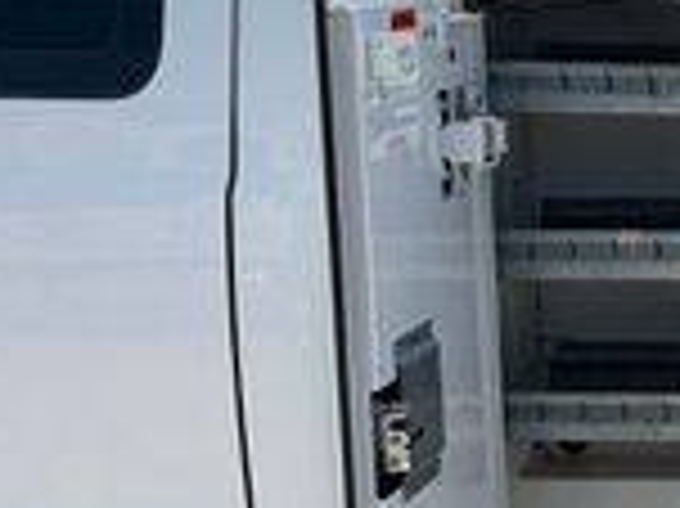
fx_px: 2002
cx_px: 1270
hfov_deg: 16.0
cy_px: 202
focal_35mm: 102
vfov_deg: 14.5
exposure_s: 1/6711
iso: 80
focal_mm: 6.76
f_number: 1.78
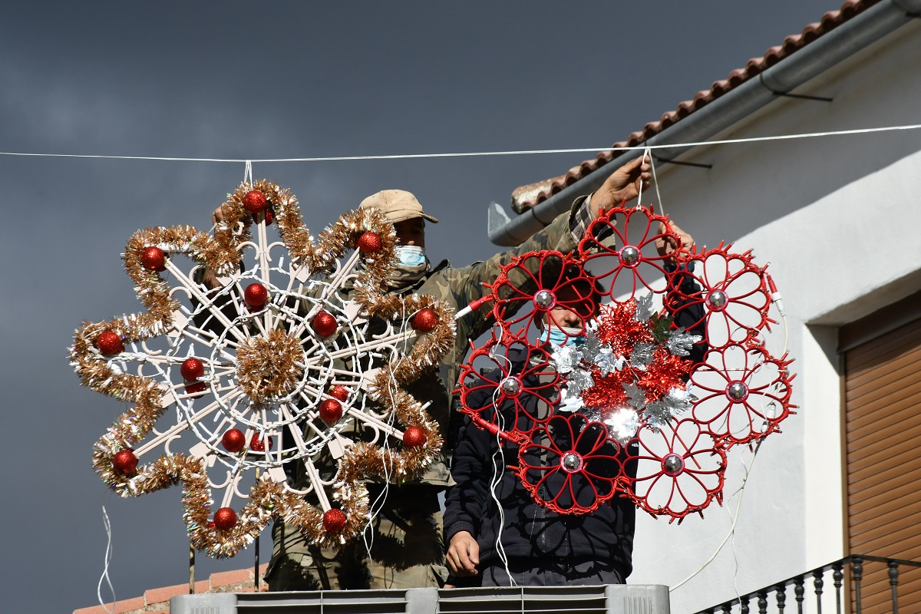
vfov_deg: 7.5
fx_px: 4681
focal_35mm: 183
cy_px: 307
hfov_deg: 11.2
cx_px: 460
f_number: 14
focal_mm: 122
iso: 320
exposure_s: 1/800
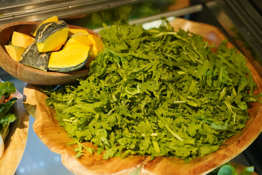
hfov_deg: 36.9
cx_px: 131
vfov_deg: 25.1
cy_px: 88
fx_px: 393
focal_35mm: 54
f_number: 2.8
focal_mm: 54
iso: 6400
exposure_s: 1/160
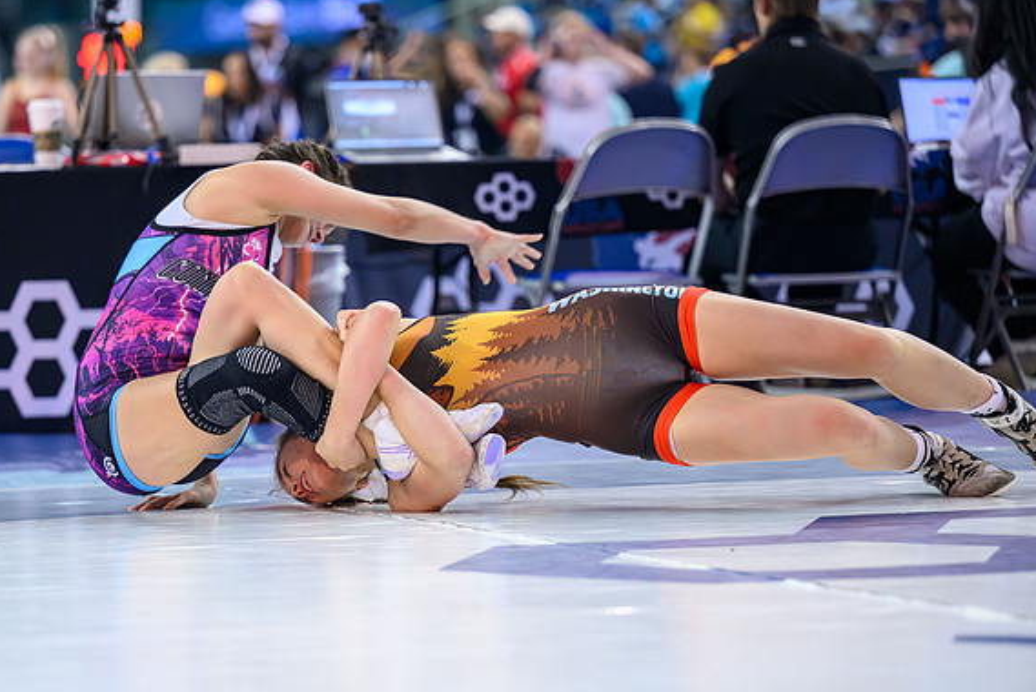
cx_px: 366
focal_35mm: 186
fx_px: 5355
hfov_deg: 11.0
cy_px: 449
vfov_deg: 7.4
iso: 3200
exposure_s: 1/800
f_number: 2.8
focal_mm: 135
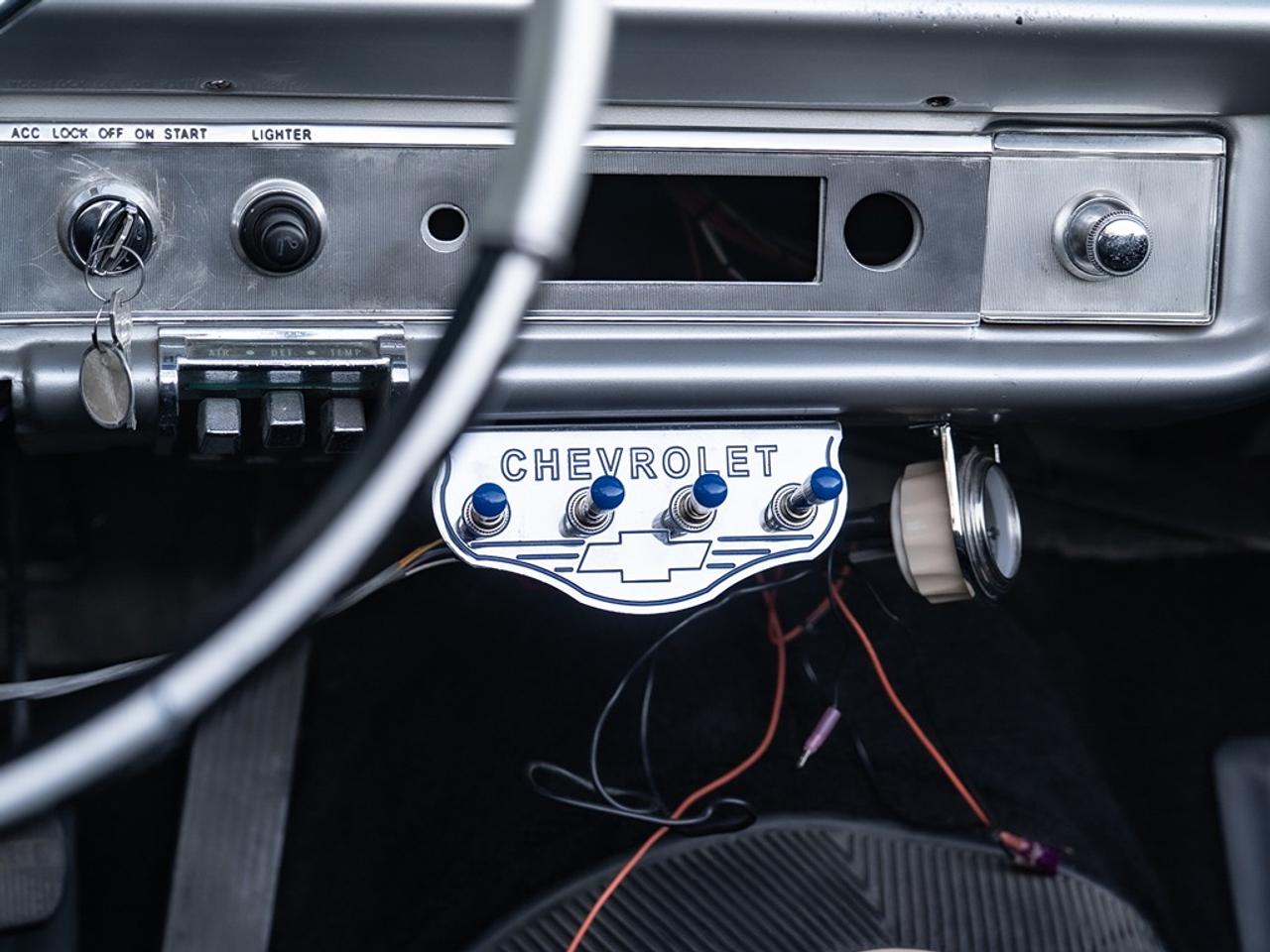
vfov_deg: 20.0
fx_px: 2700
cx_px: 691
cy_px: 504
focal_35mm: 74
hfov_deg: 26.5
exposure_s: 1/125
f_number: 4
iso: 320
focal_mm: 53
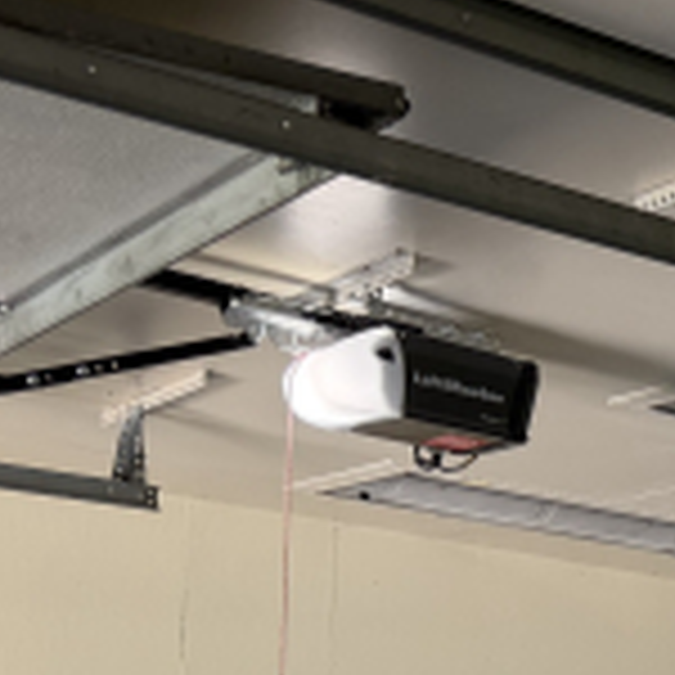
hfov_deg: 14.9
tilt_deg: -3.4
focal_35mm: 94
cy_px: 990
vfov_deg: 16.9
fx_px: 2074
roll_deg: -2.5
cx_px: 1379
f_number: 1.78
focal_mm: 6.76
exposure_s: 1/185
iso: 100
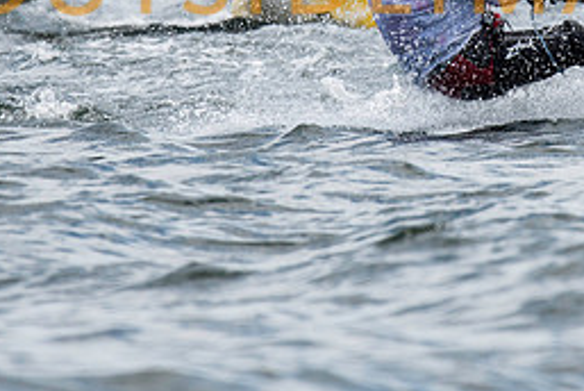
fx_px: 16468
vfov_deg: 1.4
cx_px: 448
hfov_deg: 2.0
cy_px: -33
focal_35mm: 1014
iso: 400
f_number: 5
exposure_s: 1/4000
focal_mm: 300
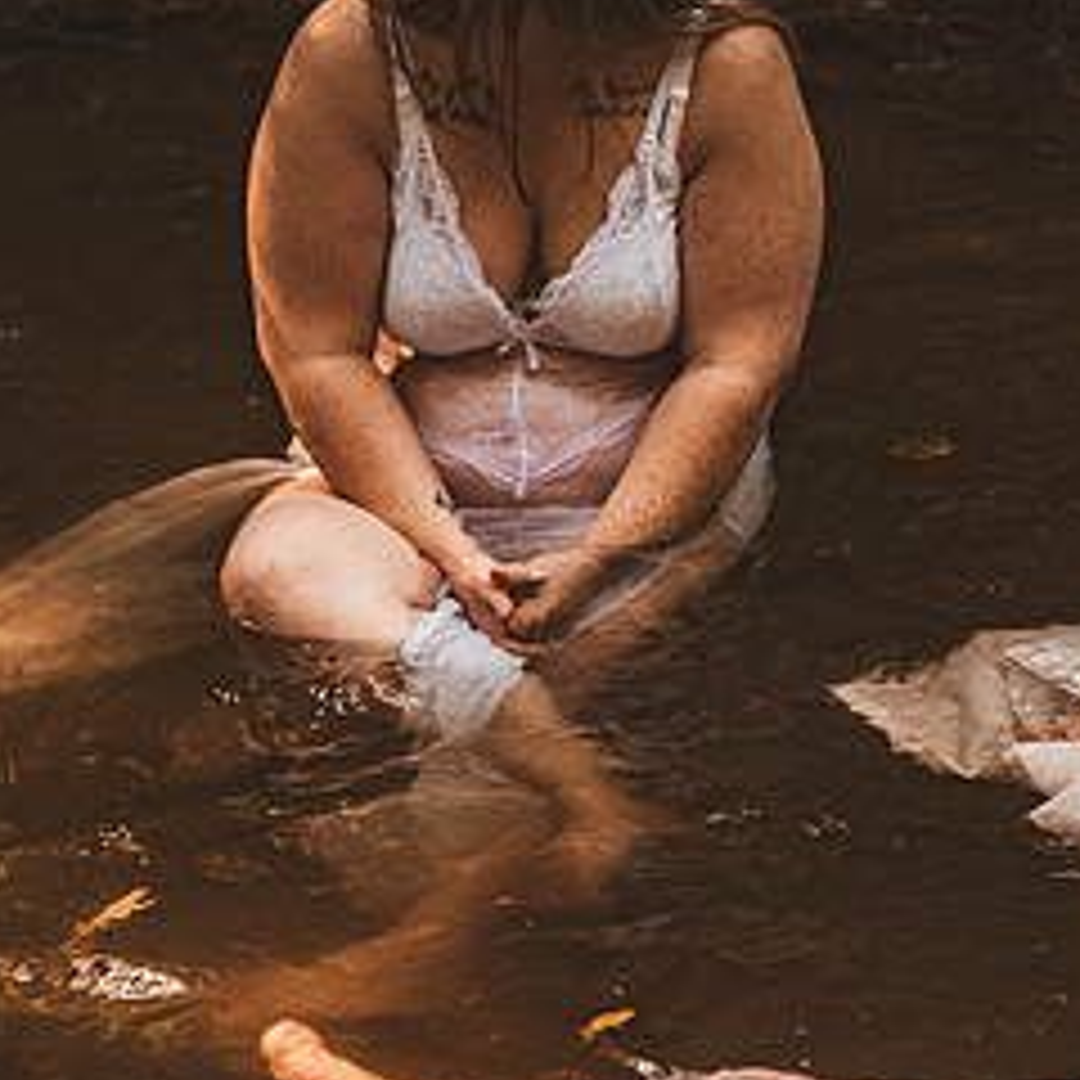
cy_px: 862
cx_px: 572
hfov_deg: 12.1
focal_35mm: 144
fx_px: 5083
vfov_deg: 12.1
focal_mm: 70
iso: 1000
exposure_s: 1/400
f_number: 2.8
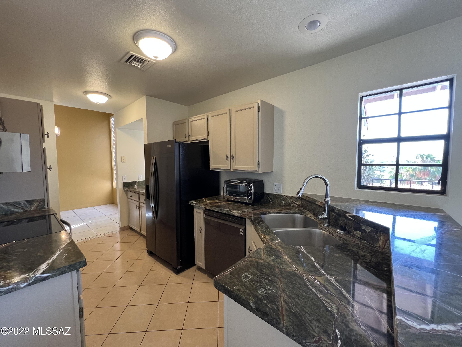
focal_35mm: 13
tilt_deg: -3.7
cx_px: 231
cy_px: 174
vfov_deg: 89.9
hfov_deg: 106.2
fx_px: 174
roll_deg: +1.0
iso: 250
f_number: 1.8
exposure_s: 1/120
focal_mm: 1.57
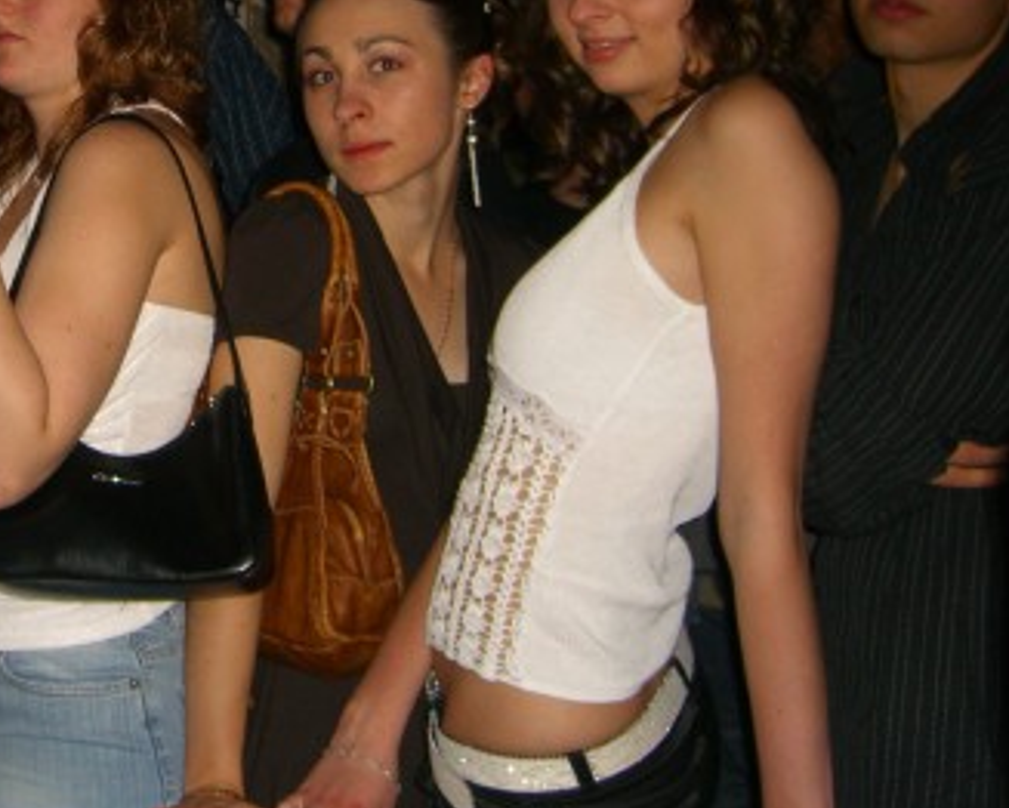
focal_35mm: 68
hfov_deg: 27.0
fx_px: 2032
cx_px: 123
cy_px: 145
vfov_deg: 22.2
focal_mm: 7.9
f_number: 2.8
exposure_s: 1/60
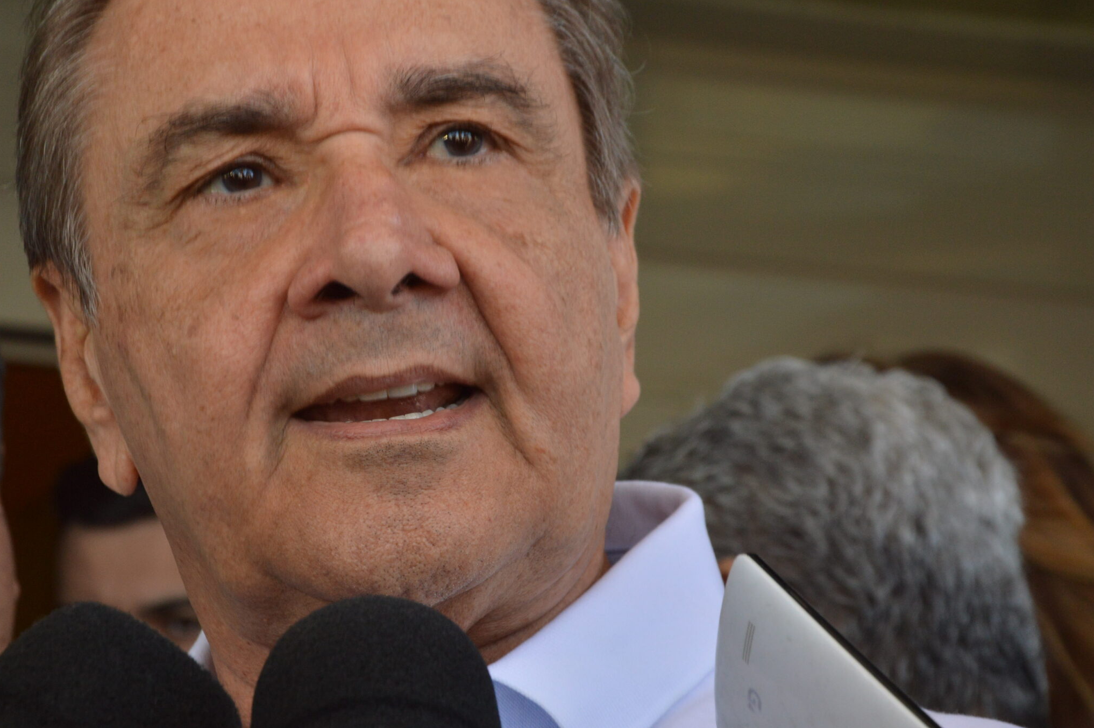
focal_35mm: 151
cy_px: 331
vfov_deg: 9.1
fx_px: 4585
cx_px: 415
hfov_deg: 13.6
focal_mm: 80
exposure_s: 1/125
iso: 400
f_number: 8
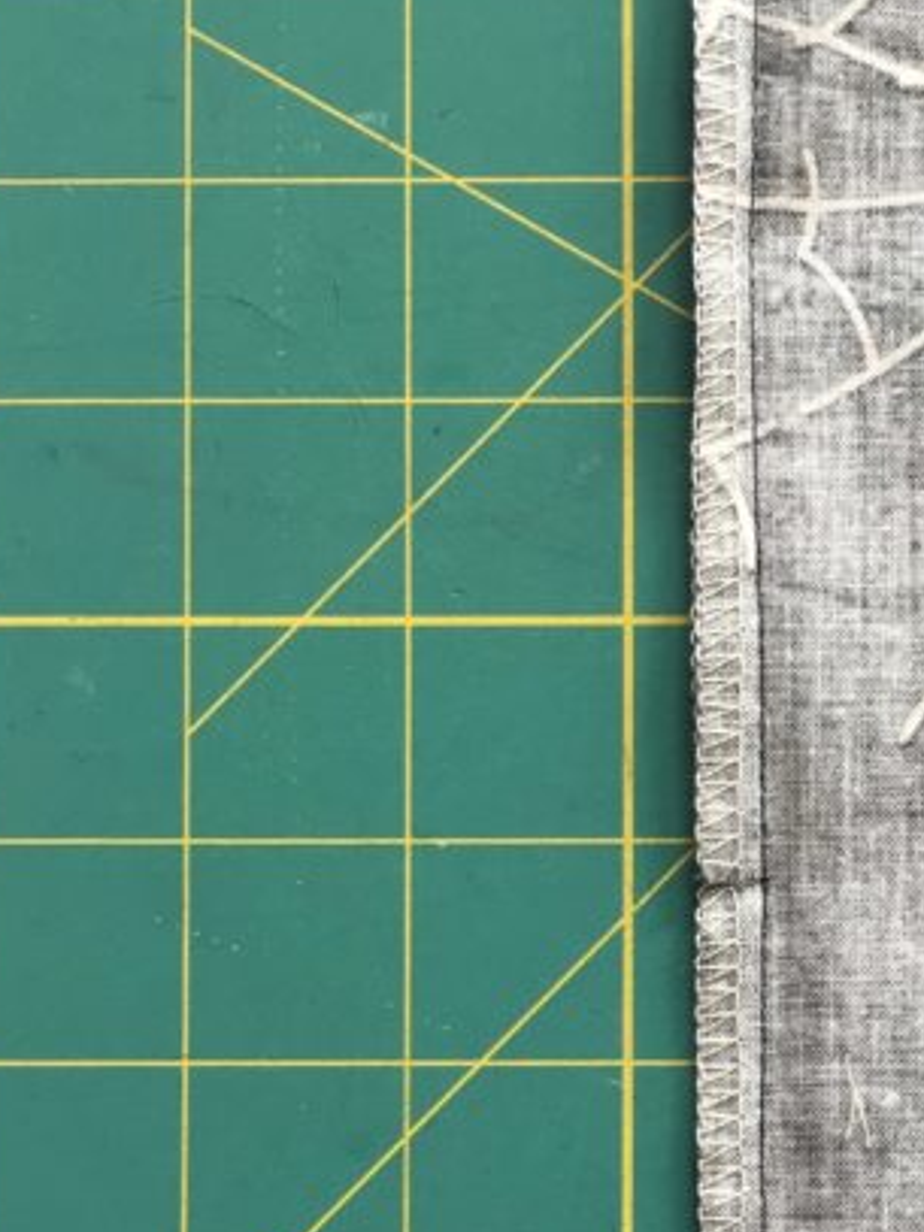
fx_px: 2599
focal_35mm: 73
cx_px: 1024
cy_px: 1029
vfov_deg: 26.1
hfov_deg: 19.3
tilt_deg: -87.3
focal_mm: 4.15
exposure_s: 1/120
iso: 40
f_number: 2.2
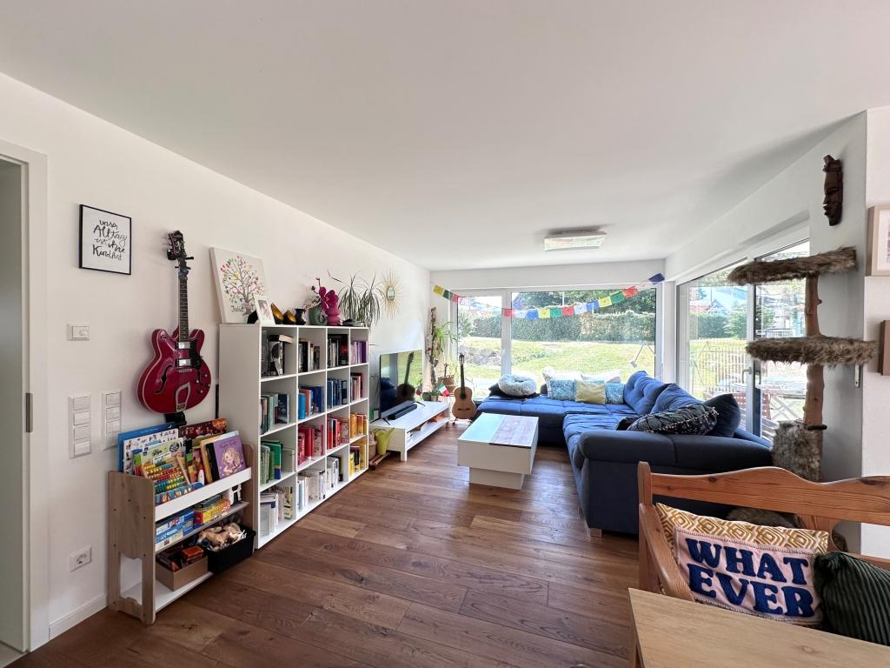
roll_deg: +0.2
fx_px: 360
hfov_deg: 102.1
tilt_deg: +0.6
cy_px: 334
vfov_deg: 85.7
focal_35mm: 14
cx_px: 445
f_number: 2.2
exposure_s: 1/99
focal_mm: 2.22
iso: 50
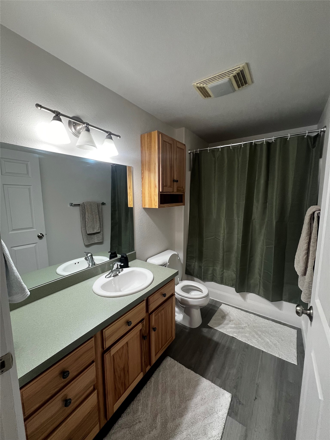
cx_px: 165
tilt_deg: -6.8
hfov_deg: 89.9
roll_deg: +0.1
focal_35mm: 13
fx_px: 165
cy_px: 220
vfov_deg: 106.2
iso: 200
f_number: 1.8
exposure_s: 1/120
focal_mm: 1.57
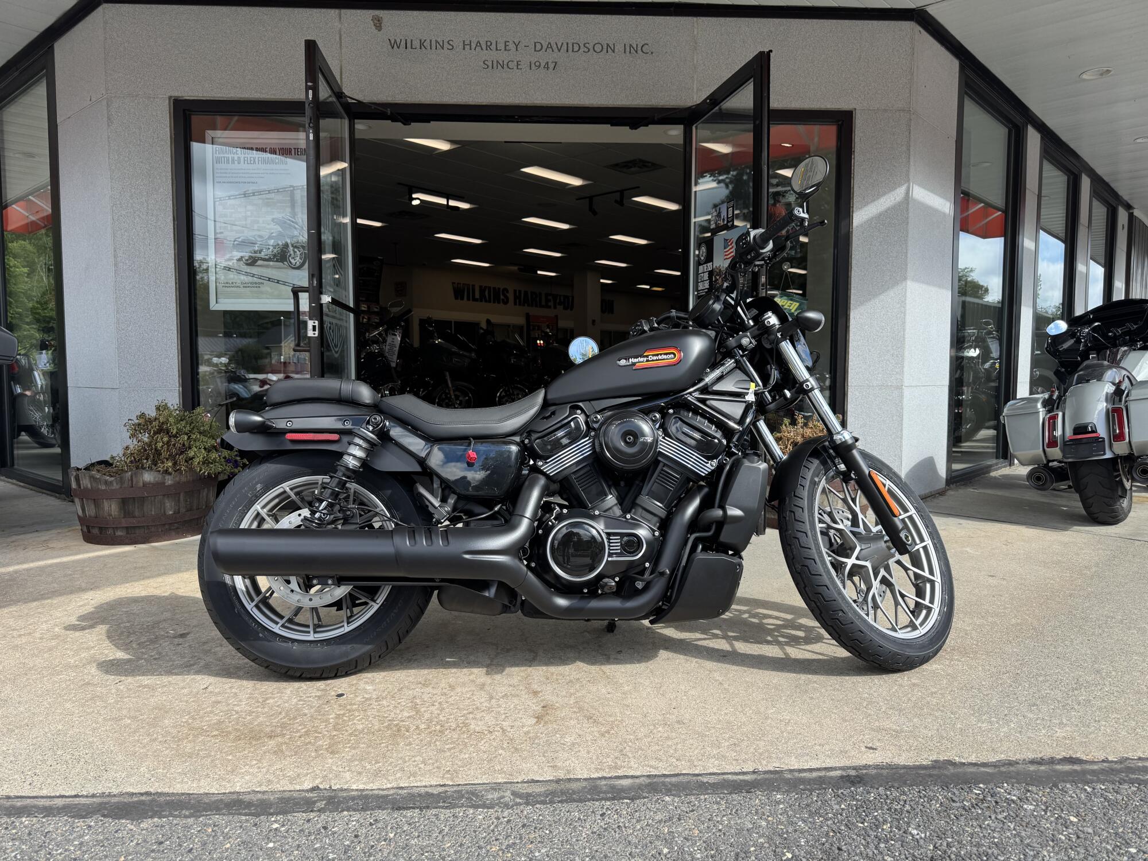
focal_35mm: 24
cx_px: 574
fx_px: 796
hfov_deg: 71.6
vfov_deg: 56.8
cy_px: 430
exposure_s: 1/1980
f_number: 1.78
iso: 80
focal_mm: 6.76
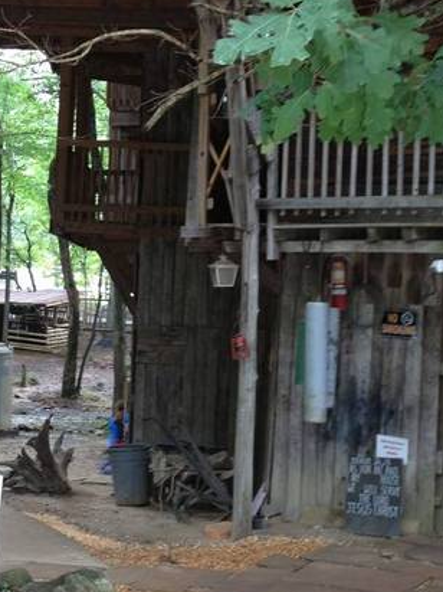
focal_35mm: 69
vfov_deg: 28.2
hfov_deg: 20.9
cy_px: 277
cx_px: 60
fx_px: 1178
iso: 64
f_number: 2.4
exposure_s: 1/24
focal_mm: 4.28
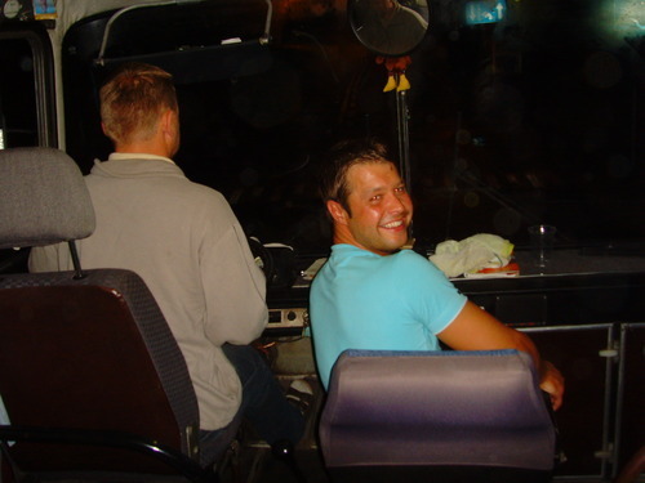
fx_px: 727
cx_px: 322
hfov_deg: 47.9
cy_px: 242
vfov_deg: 36.8
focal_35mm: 39
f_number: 3.5
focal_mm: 6.6
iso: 200
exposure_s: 1/45
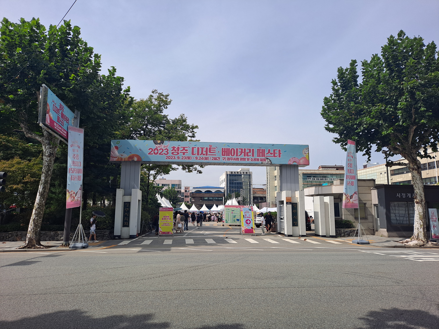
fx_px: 317
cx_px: 220
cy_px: 164
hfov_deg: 69.4
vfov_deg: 54.9
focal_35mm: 25
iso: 32
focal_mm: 4.6
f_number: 2
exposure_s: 1/1309
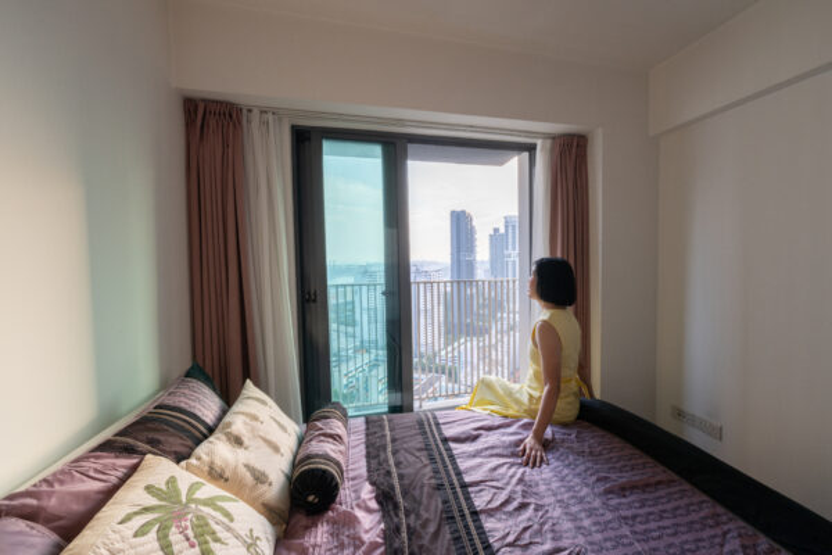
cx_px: 416
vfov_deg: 81.2
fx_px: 324
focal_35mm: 14
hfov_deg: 104.3
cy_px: 278
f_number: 16
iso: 200
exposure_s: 1/10
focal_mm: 14
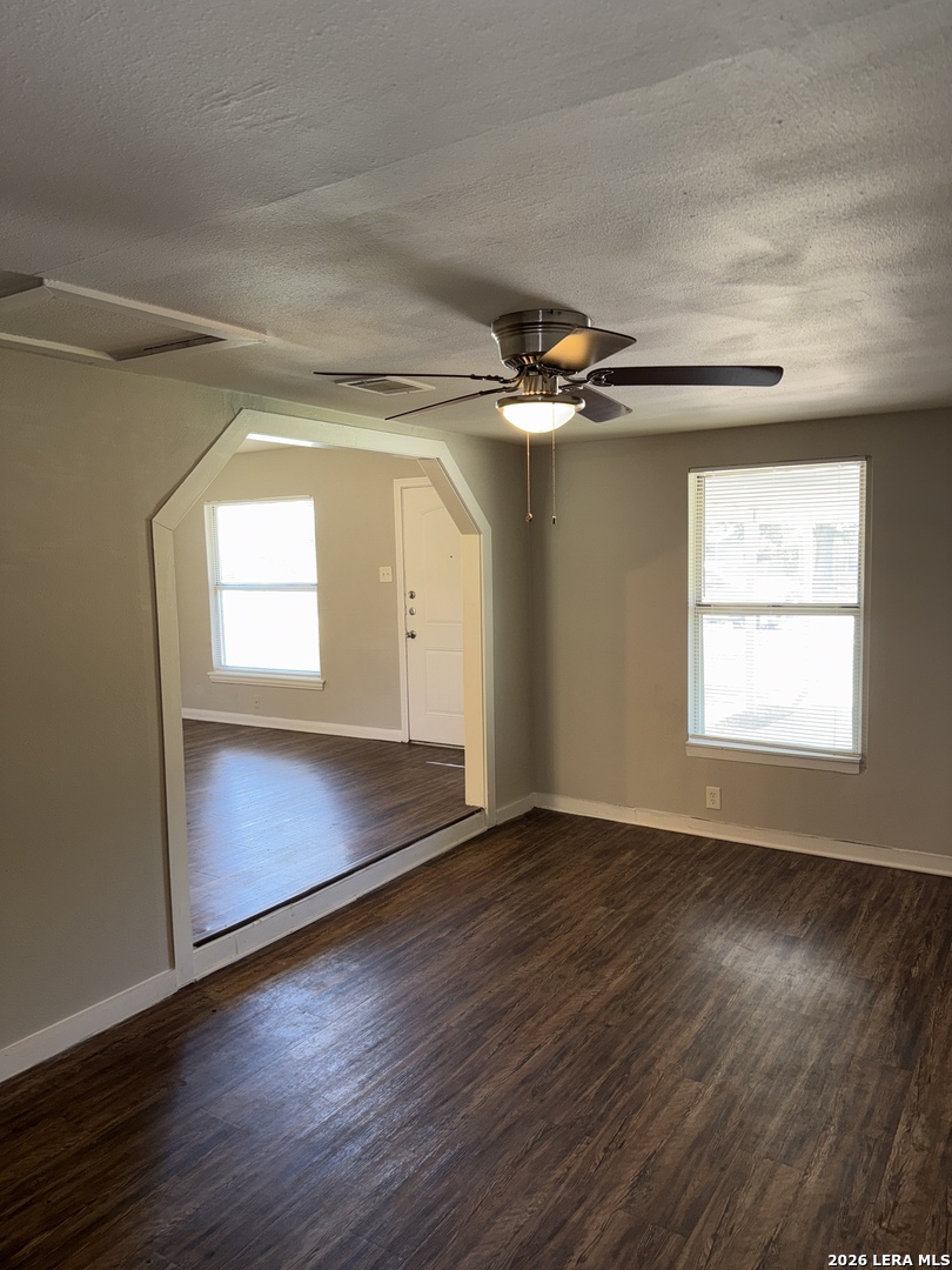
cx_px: 476
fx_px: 880
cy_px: 635
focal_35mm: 24
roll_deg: +0.6
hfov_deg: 56.8
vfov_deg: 71.6
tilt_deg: -3.7
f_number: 1.78
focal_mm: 6.76
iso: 50
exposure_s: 1/30
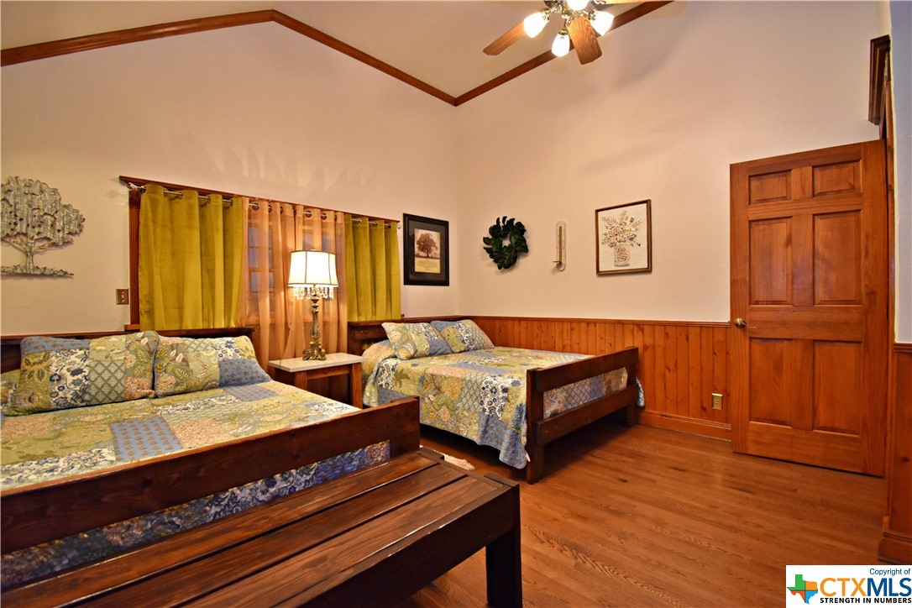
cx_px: 456
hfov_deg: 100.4
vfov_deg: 77.3
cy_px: 304
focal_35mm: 15
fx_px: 380
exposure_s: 1/60
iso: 1800
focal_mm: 10
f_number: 4.5
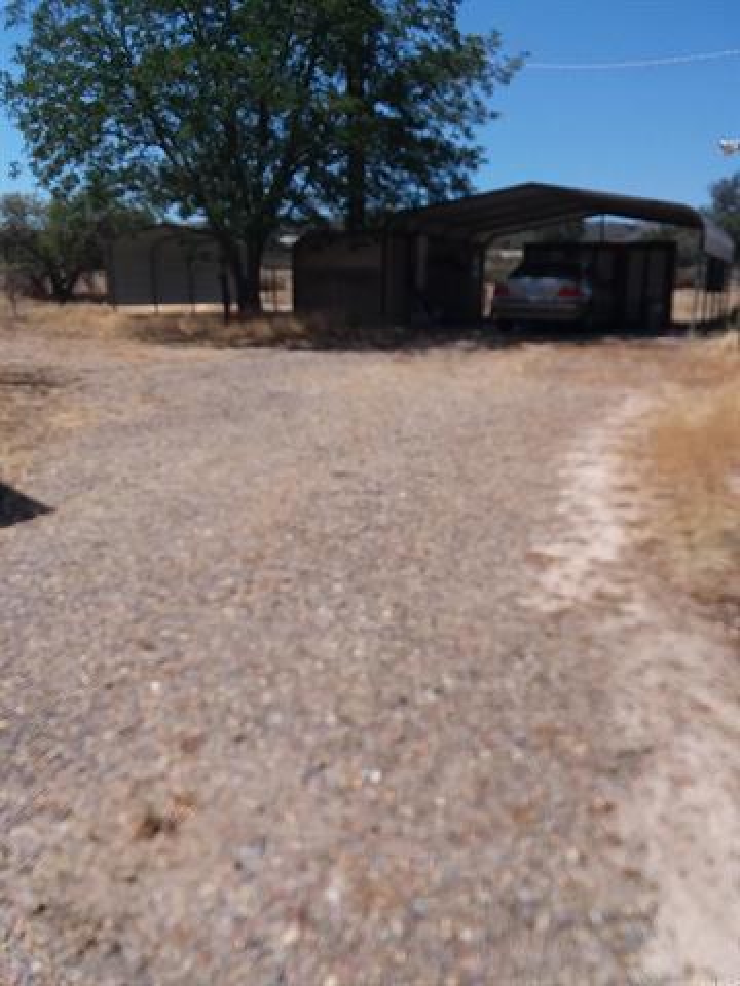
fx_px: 827
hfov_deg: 48.2
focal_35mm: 29
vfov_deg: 61.7
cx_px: 370
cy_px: 493
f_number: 1.9
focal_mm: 2.47
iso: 40
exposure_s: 1/1691
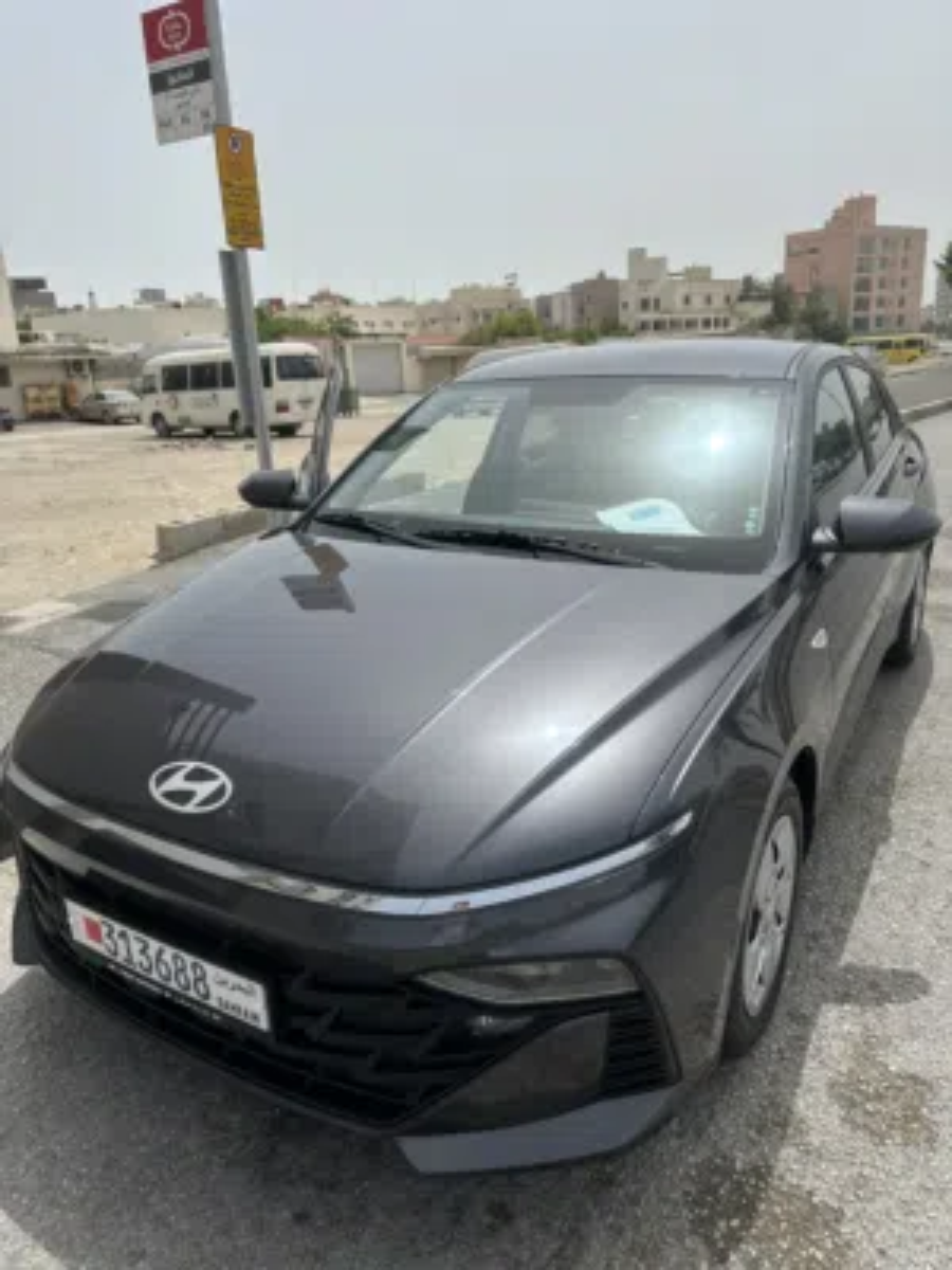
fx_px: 880
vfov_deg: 71.6
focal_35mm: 24
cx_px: 476
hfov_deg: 56.8
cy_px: 635
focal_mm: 6.86
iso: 80
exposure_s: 1/7042
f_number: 1.78
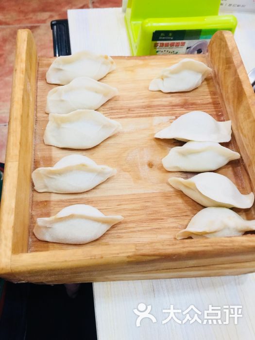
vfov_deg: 61.7
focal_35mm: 29
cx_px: 128
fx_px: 285
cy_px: 170
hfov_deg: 48.2
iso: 64
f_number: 2.2
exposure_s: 1/33
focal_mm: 4.15
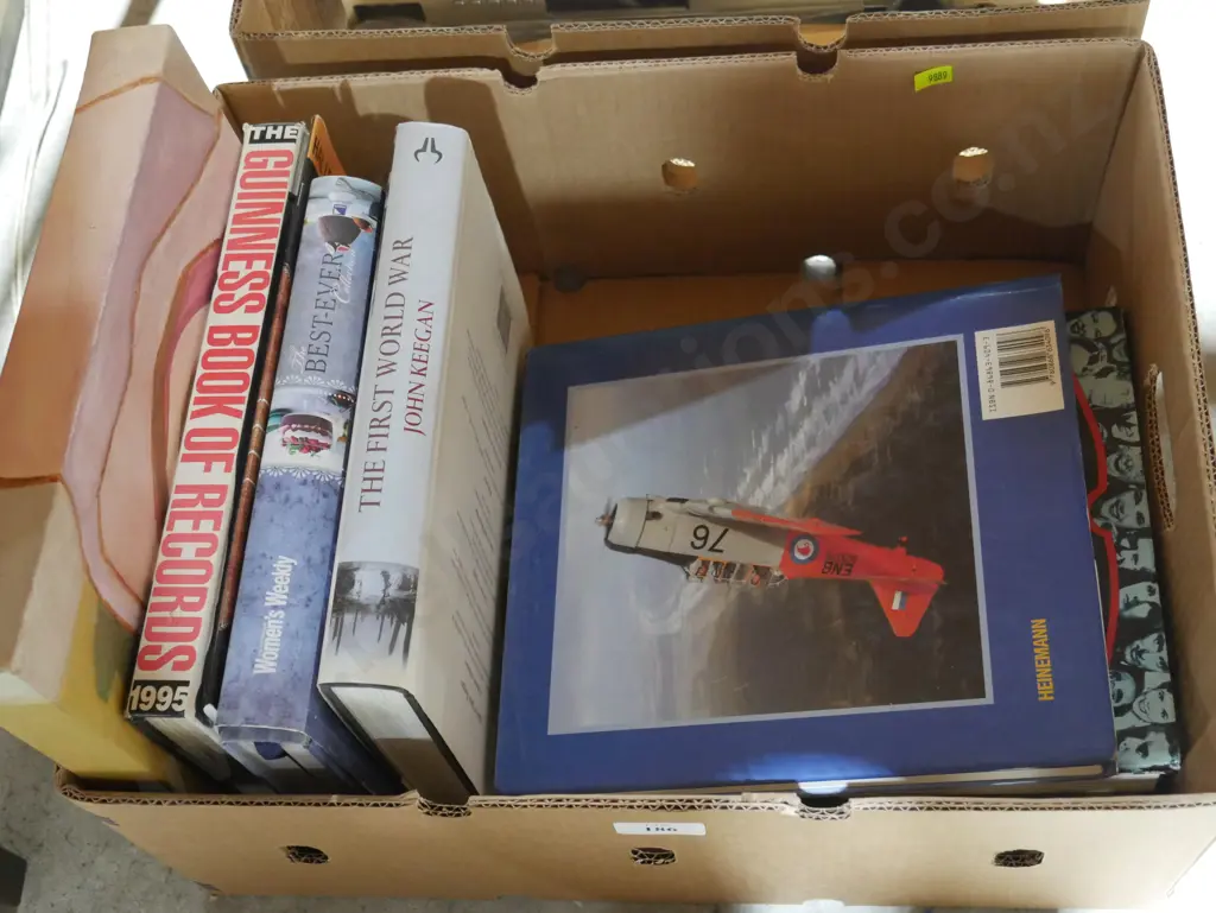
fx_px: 1546
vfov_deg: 32.9
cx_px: 608
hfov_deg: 42.9
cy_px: 456
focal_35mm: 44
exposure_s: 1/40
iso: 3200
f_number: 4.7
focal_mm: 22
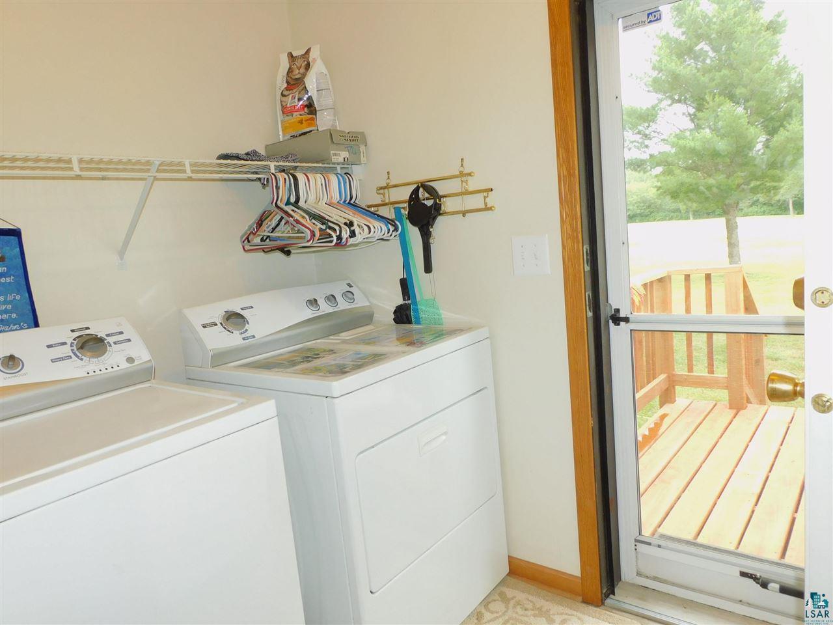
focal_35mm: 24
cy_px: 312
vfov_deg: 56.8
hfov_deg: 71.6
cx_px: 416
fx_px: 578
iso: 200
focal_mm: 4.3
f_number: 3.3
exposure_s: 1/30
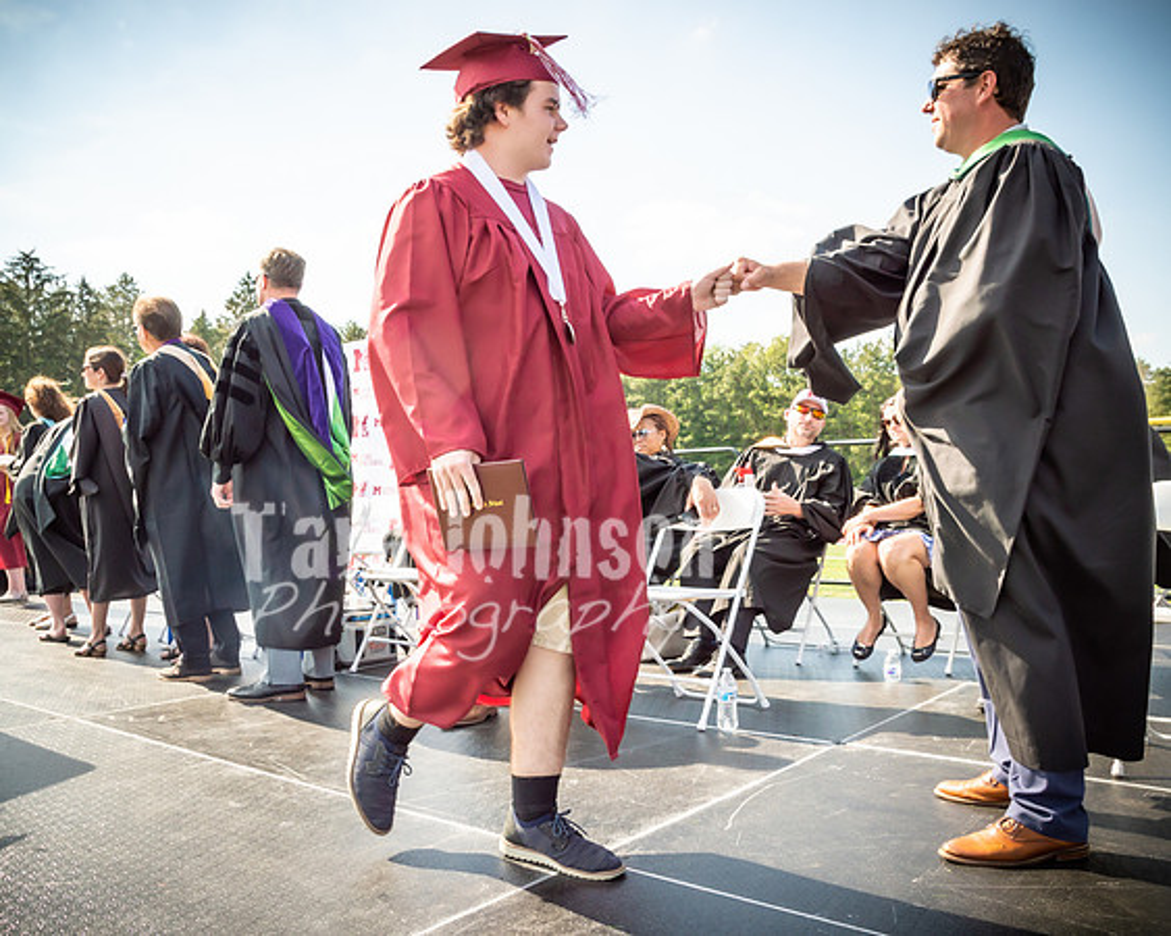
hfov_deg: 60.9
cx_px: 586
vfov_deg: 50.3
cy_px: 468
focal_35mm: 29
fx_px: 997
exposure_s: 1/500
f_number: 7.1
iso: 200
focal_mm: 17
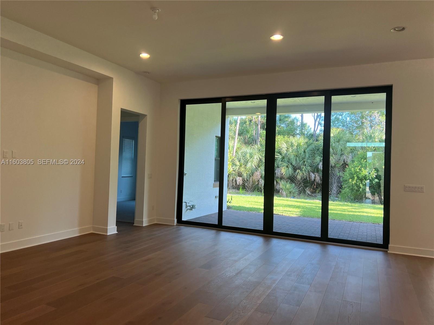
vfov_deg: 53.1
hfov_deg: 67.3
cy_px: 162
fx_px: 326
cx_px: 217
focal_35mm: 26
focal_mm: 5.7
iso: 64
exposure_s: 1/120
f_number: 1.5
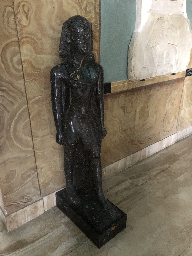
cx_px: 96
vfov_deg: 63.4
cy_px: 128
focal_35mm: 28
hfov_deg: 49.7
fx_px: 207
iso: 100
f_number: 1.8
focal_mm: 4
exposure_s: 1/4
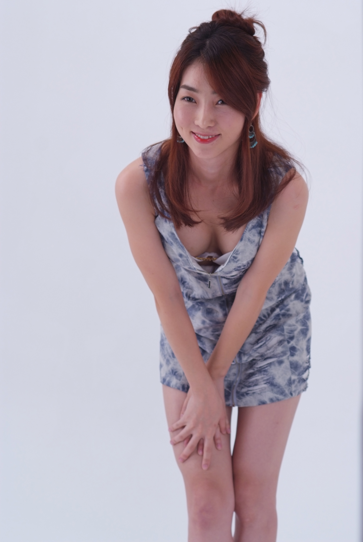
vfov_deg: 16.0
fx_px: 1931
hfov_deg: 10.7
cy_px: 271
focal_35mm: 128
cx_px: 182
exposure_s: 1/160
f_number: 4.5
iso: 250
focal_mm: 85
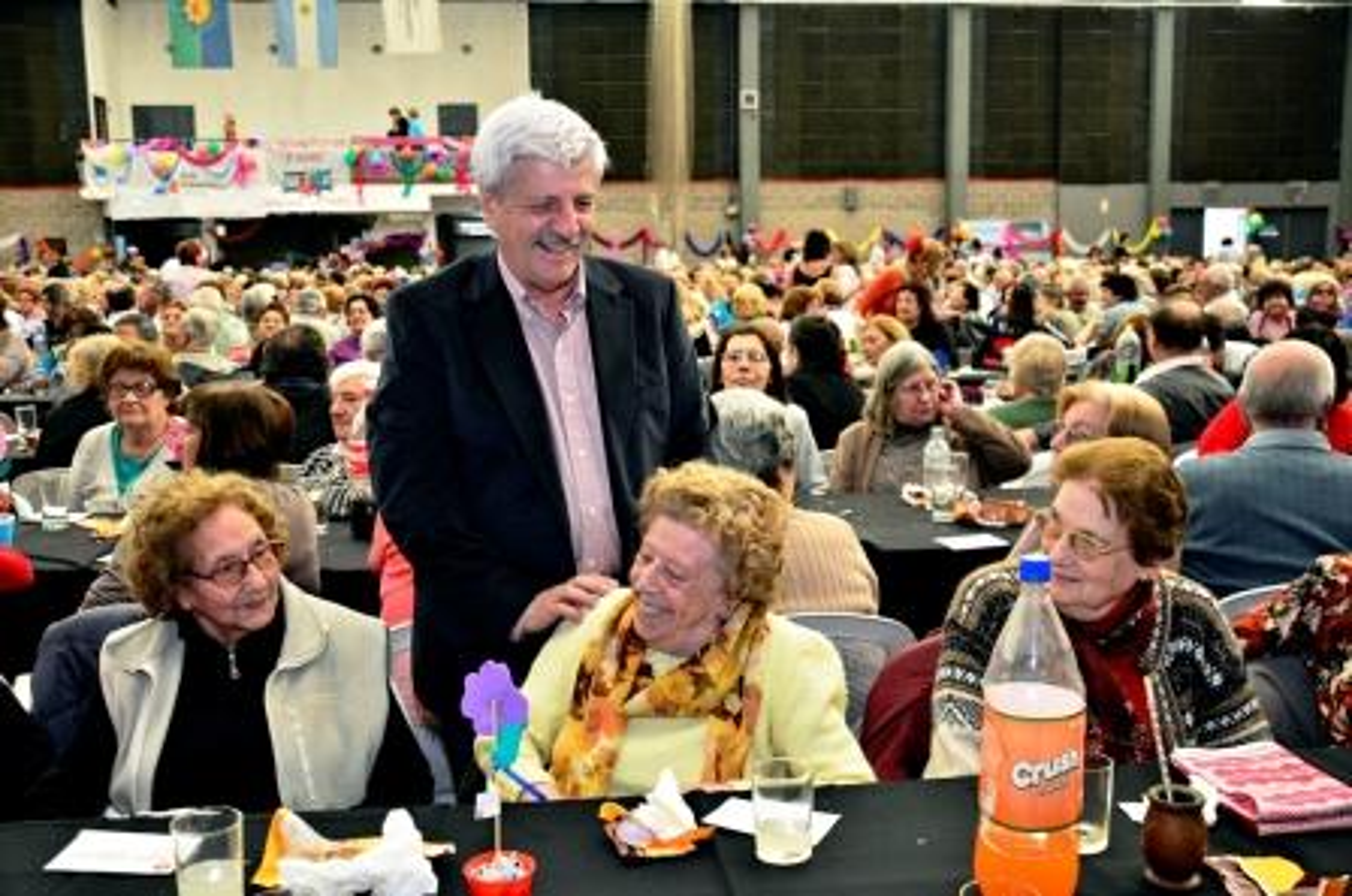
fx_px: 1350
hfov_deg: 53.2
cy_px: 448
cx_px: 676
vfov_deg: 36.7
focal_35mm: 36
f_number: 3.8
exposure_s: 1/125
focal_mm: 24
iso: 800
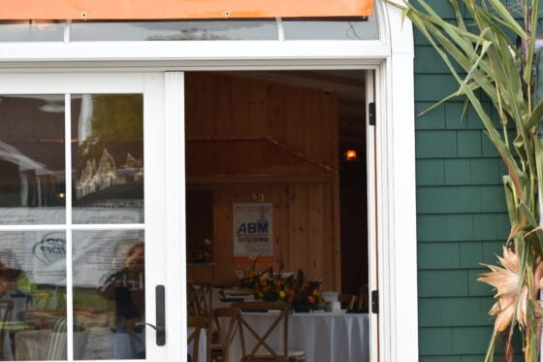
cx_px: 272
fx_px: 1131
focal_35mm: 75
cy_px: 181
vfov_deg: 18.2
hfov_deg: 27.0
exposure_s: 1/125
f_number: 5.6
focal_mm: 50
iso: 400
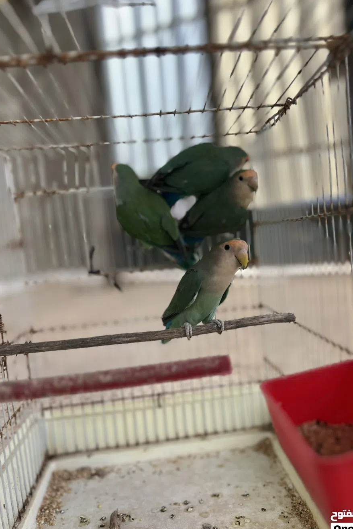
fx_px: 412
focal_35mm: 28
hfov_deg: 46.4
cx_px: 193
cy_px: 273
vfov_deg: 65.5
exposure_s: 1/561
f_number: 1.5
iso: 50
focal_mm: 5.7
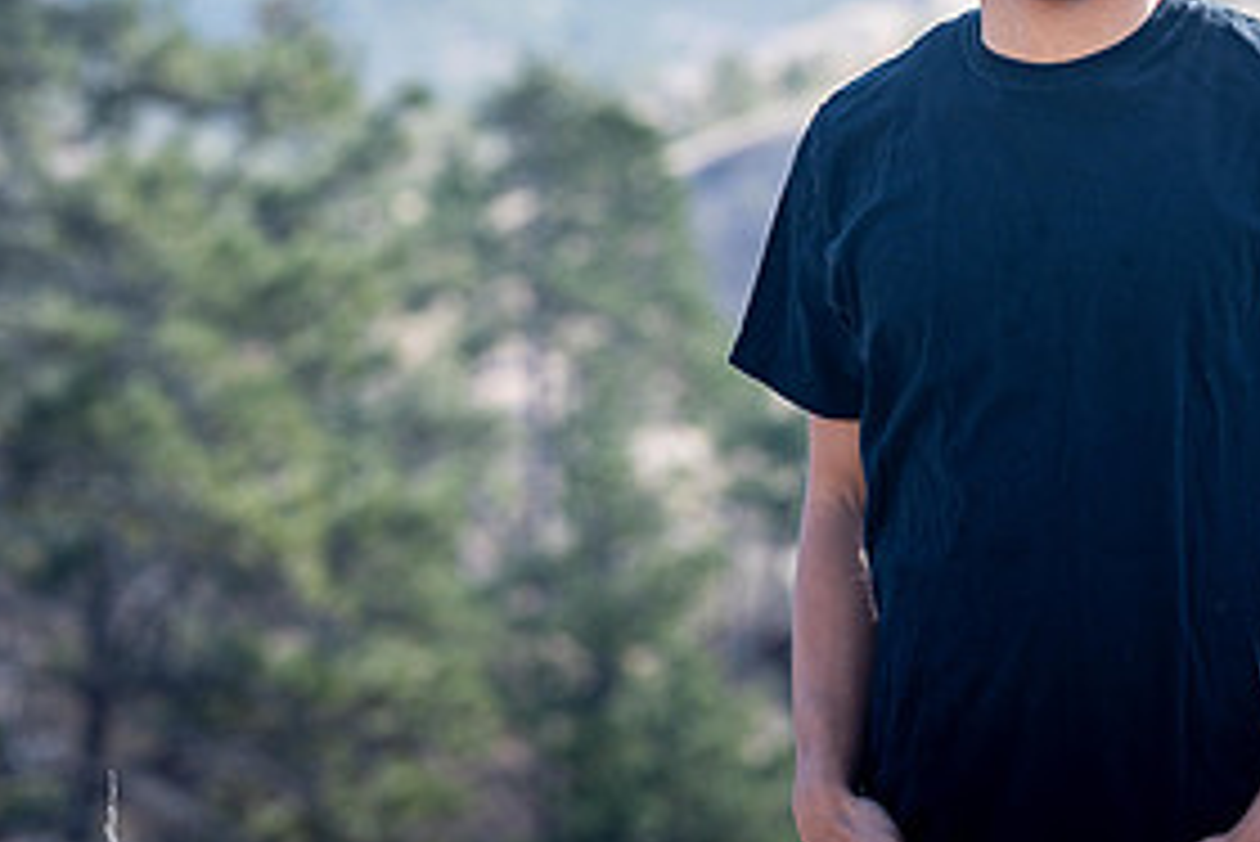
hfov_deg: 11.6
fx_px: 6163
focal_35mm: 176
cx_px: 1076
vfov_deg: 7.8
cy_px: 56
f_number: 3.2
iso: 31
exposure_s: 1/200
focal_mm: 85
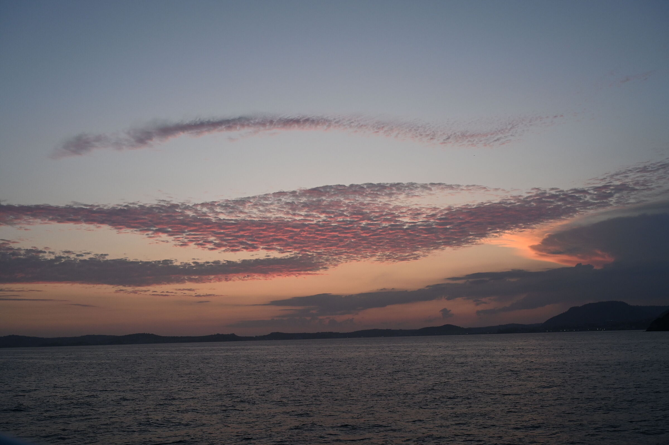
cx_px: 334
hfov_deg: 50.7
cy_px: 222
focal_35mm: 38
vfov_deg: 35.0
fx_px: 706
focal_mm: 38
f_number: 8
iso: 1250
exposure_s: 1/250
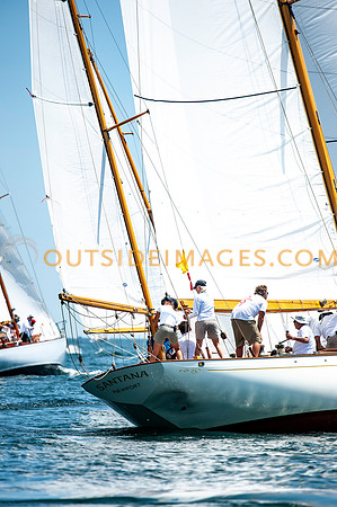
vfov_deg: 6.9
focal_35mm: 300
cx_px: 168
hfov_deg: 4.6
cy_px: 254
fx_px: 4222
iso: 250
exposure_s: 1/2500
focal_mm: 300
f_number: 5
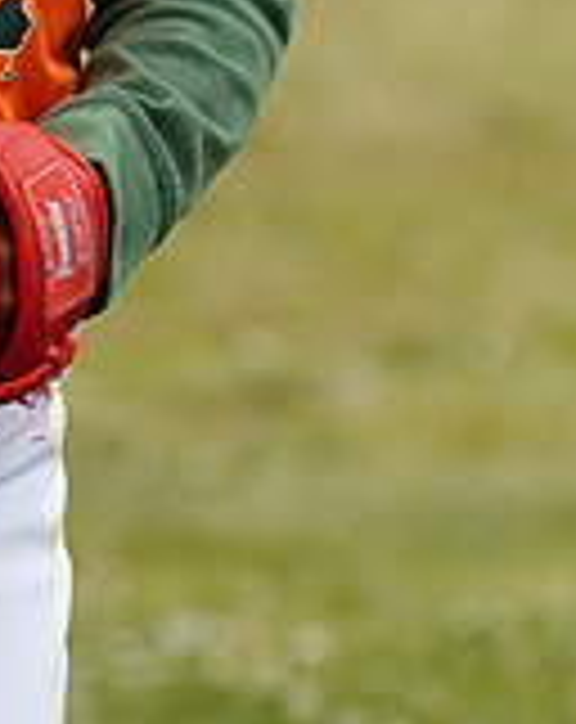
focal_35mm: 529
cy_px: -306
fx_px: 11316
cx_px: -209
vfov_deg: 3.7
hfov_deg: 2.9
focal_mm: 156
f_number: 5.6
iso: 50
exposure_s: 1/250
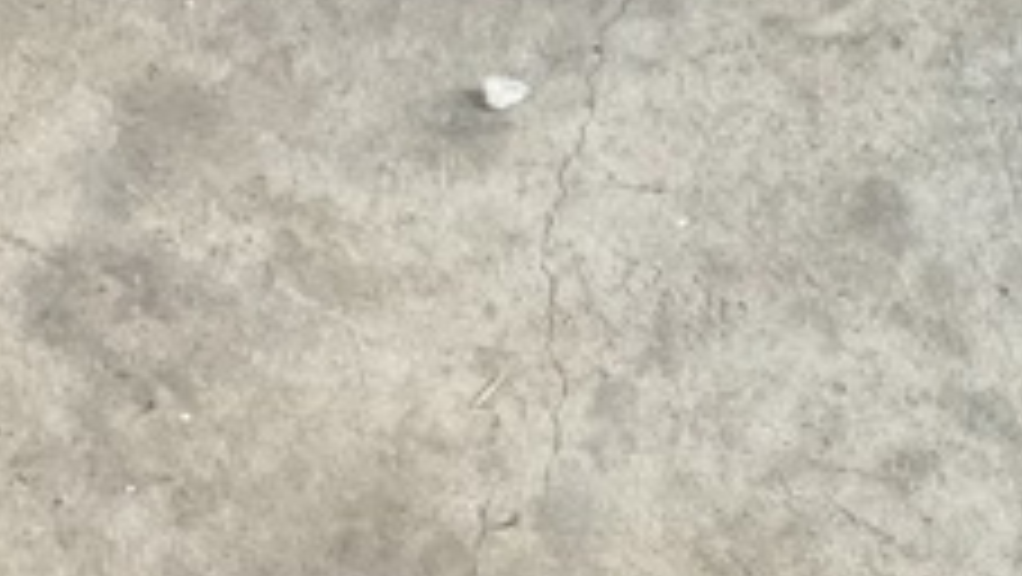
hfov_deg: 22.2
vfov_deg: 12.5
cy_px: 1012
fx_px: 2413
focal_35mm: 89
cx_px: 1198
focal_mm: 3
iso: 200
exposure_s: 1/33
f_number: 1.8
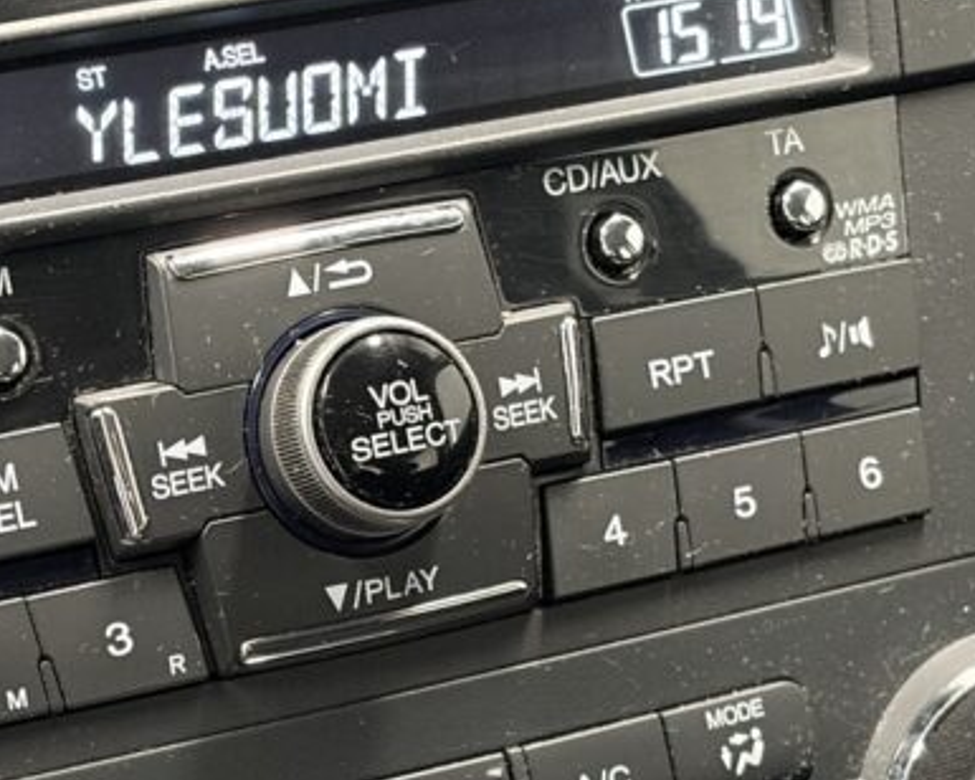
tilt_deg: -28.0
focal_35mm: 135
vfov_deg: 11.4
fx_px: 3896
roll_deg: +0.1
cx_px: 258
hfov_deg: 14.2
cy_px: 620
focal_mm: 5.96
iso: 400
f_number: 1.6
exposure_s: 1/25
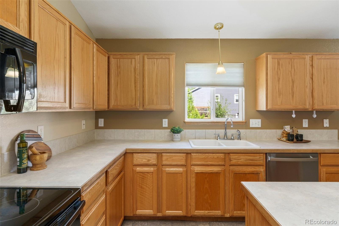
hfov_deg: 86.9
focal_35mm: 19
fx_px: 179
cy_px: 113
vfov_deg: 64.5
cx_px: 170
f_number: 8
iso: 500
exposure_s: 1/5
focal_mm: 19
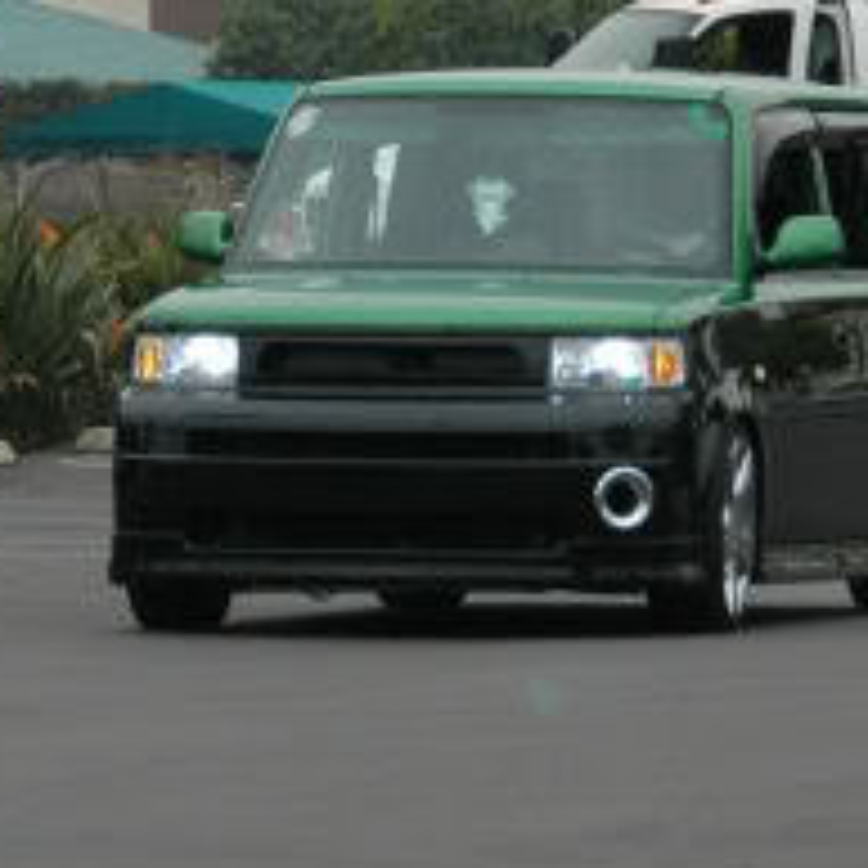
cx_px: 621
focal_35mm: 452
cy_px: 427
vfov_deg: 3.9
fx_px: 12811
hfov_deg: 3.9
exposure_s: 1/500
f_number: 5.3
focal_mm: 95
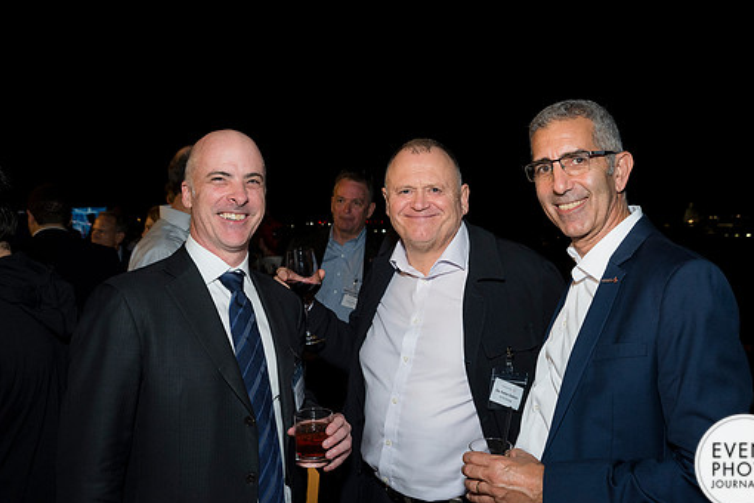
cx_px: 415
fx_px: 691
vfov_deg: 39.9
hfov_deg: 57.1
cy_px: 276
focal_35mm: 33
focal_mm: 29
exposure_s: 1/125
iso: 1250
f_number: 5.6
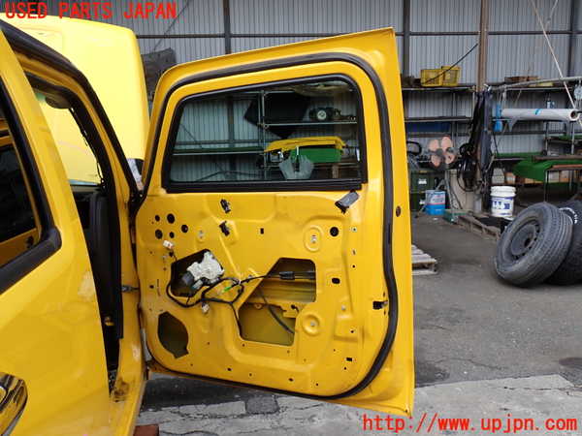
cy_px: 218
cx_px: 291
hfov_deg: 51.4
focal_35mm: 36
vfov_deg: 39.7
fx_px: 605
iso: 100
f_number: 3.5
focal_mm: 6.37
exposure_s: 1/320
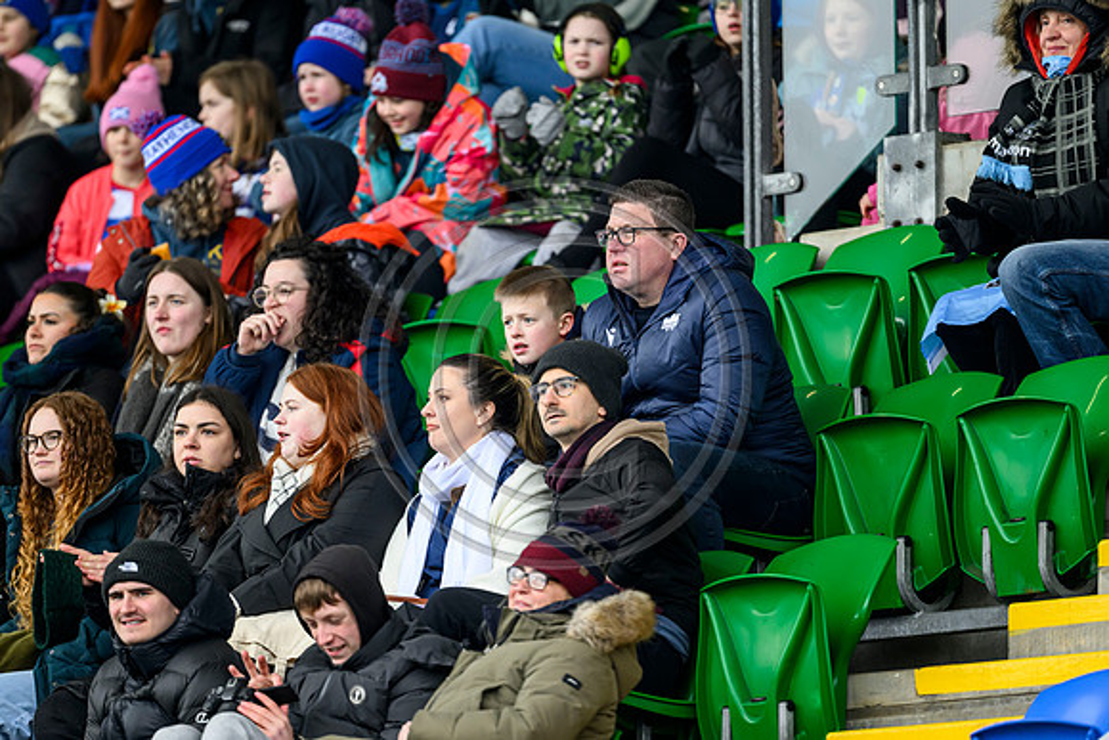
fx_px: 12325
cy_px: 370
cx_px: 554
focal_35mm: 400
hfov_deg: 5.2
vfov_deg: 3.4
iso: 1600
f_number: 3.2
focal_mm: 400
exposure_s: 1/640
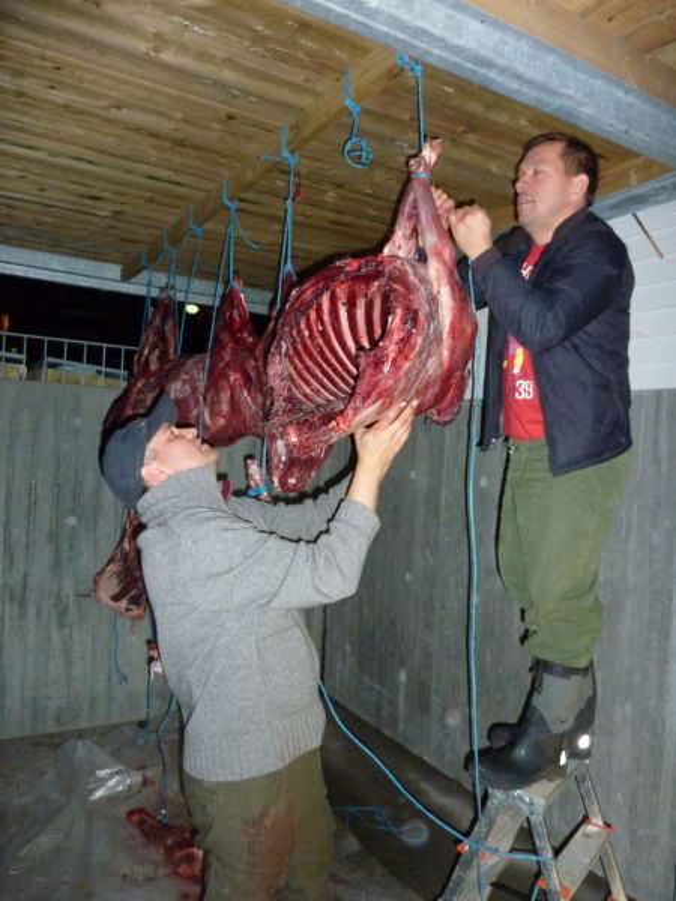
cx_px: 338
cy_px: 450
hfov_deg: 54.9
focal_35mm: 25
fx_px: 651
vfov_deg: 69.4
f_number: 3.3
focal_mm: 4.1
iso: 400
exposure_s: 1/60
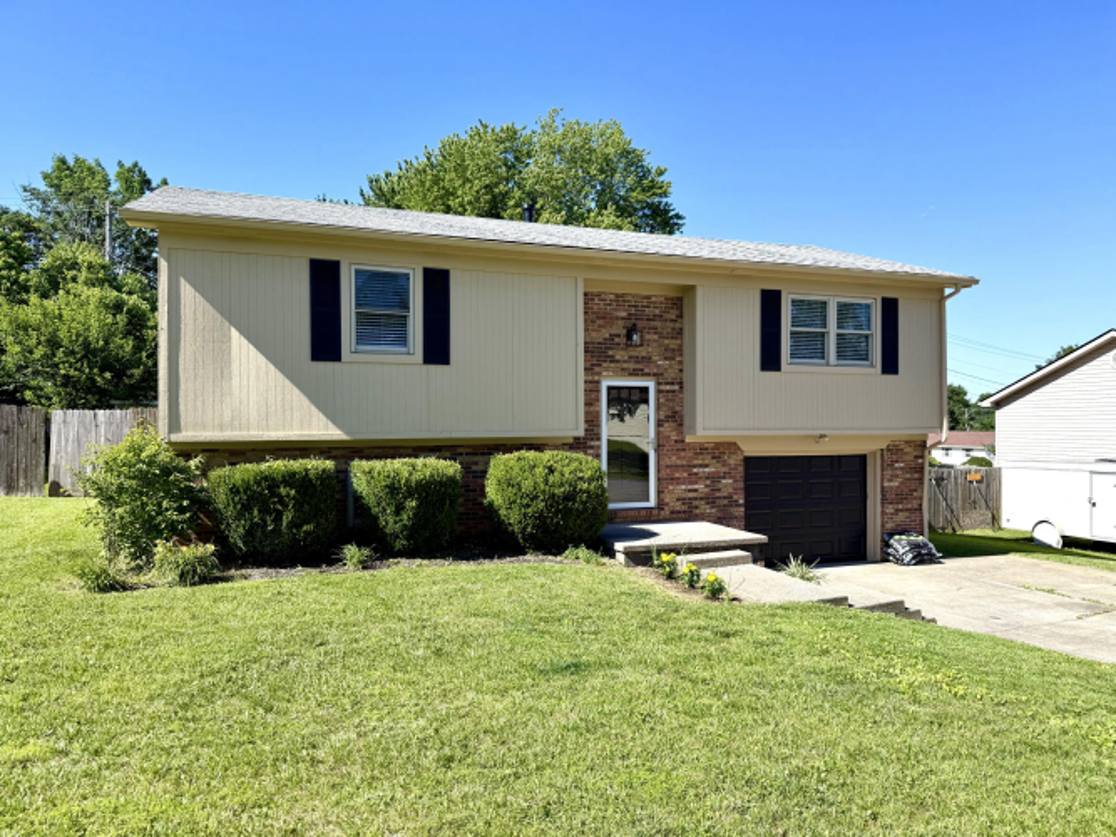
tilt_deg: +1.3
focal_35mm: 24
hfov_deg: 71.6
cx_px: 558
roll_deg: +0.1
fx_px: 774
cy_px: 418
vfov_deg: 56.8
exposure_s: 1/2907
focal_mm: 6.76
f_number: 1.78
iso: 80
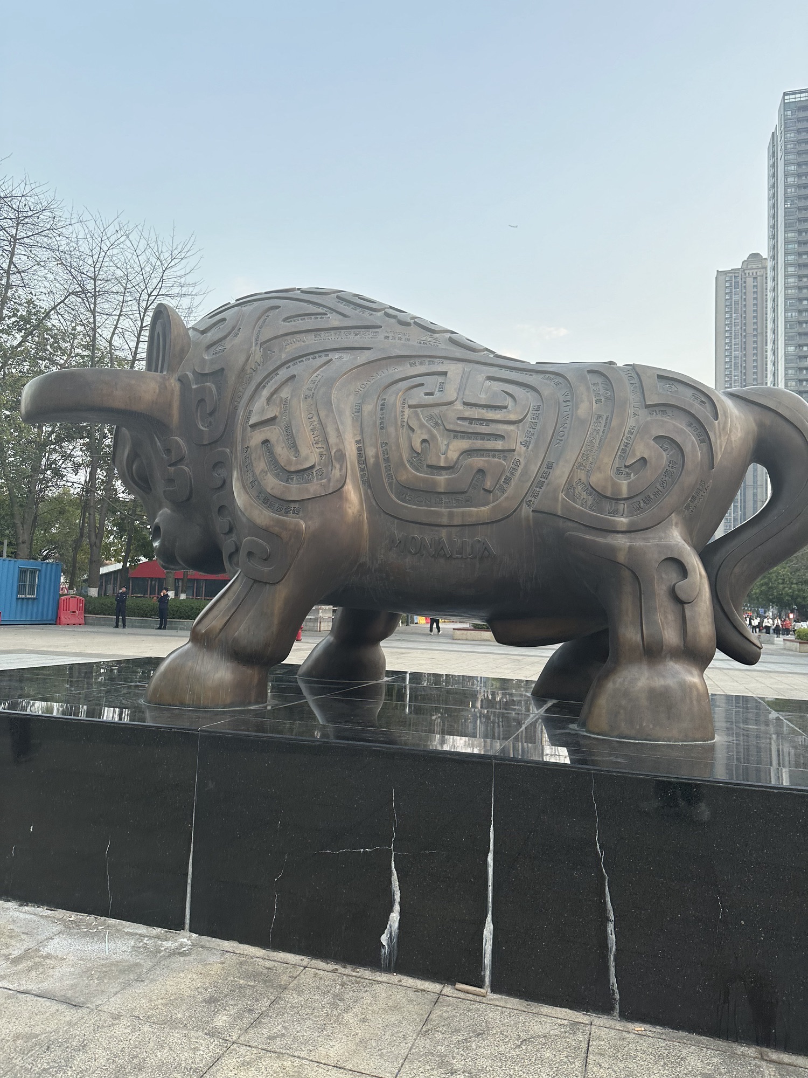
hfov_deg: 56.8
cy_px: 539
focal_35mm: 24
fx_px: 747
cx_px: 404
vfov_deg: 71.6
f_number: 1.78
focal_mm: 6.86
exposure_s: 1/121
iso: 80
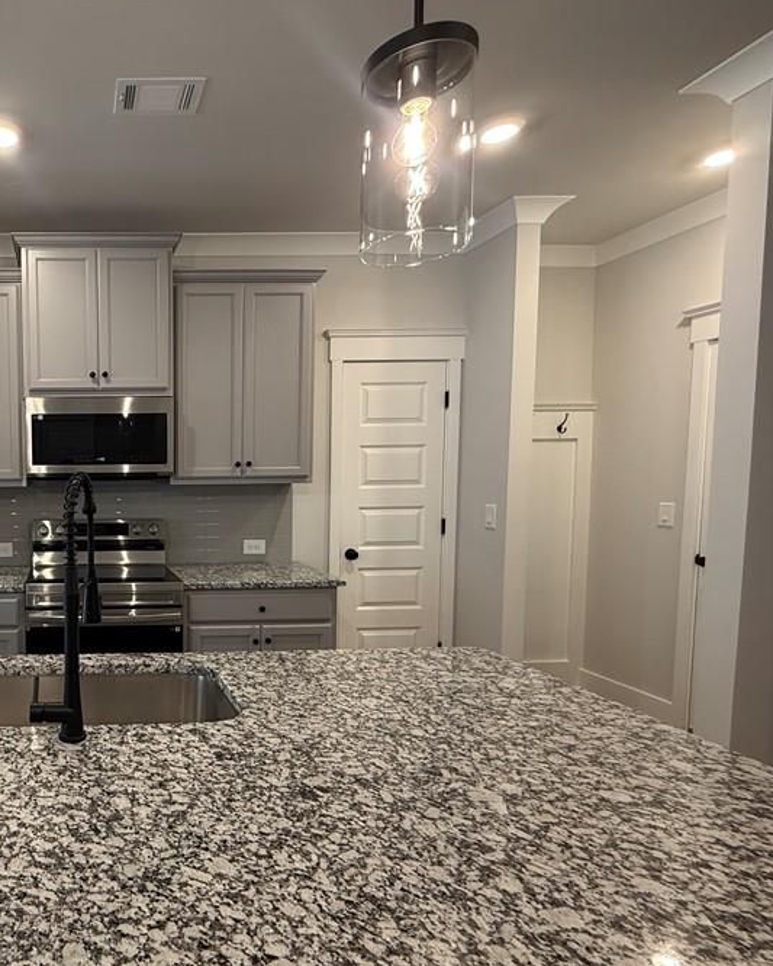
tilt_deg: -3.7
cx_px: 91
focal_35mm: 21
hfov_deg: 57.3
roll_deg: +1.3
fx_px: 600
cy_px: 519
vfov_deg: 77.5
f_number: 2.2
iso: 200
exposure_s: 1/60
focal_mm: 2.22
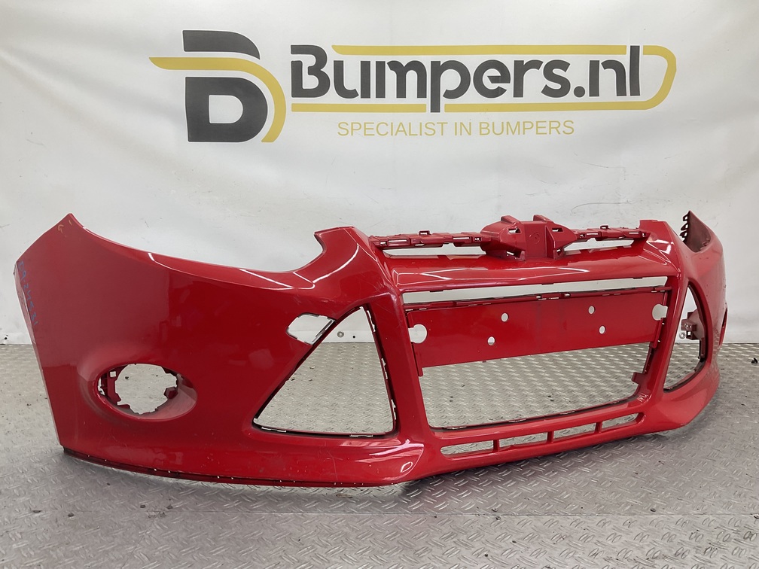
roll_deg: +0.0
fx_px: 636
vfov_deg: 48.2
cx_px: 380
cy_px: 284
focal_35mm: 29
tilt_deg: -8.1
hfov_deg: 61.7
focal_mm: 3
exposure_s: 1/120
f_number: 1.8
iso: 20
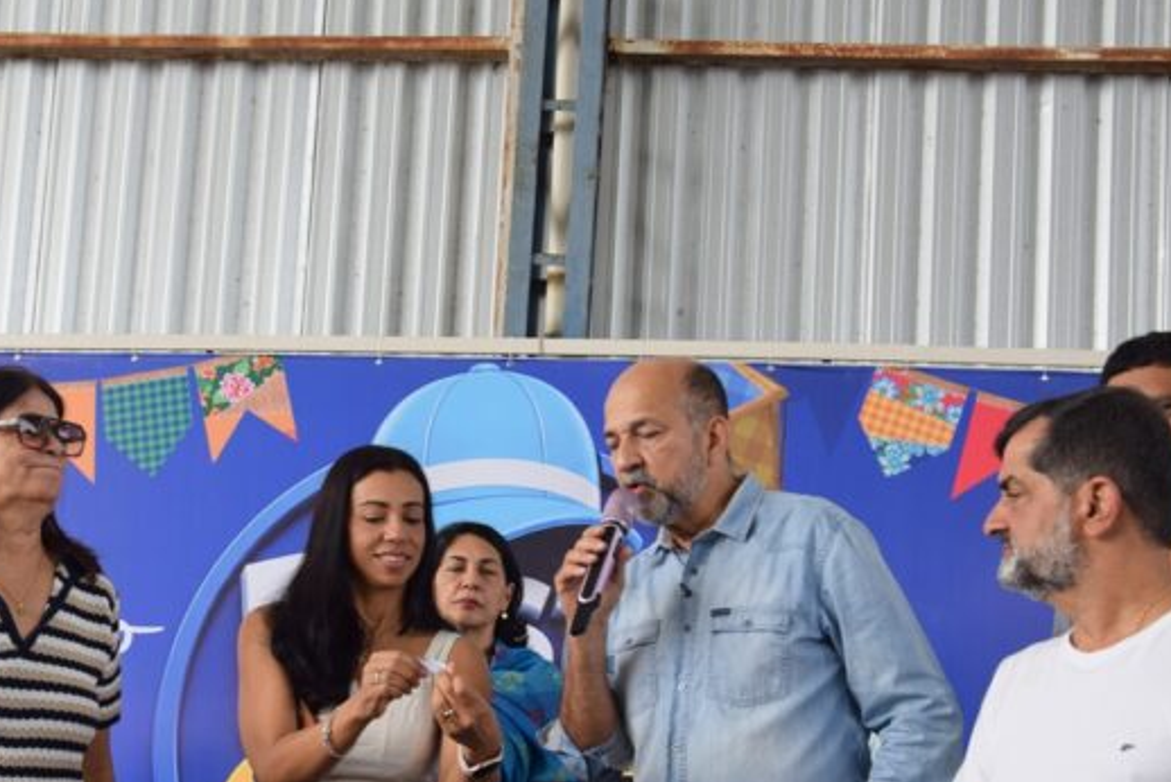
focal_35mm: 54
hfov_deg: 36.9
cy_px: 546
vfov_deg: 25.0
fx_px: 1748
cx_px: 482
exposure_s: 1/200
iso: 400
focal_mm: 25
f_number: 7.1
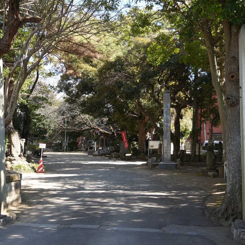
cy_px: 123
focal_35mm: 45
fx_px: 358
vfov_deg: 37.8
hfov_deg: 37.8
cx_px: 110
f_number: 4
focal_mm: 23
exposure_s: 1/160
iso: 125
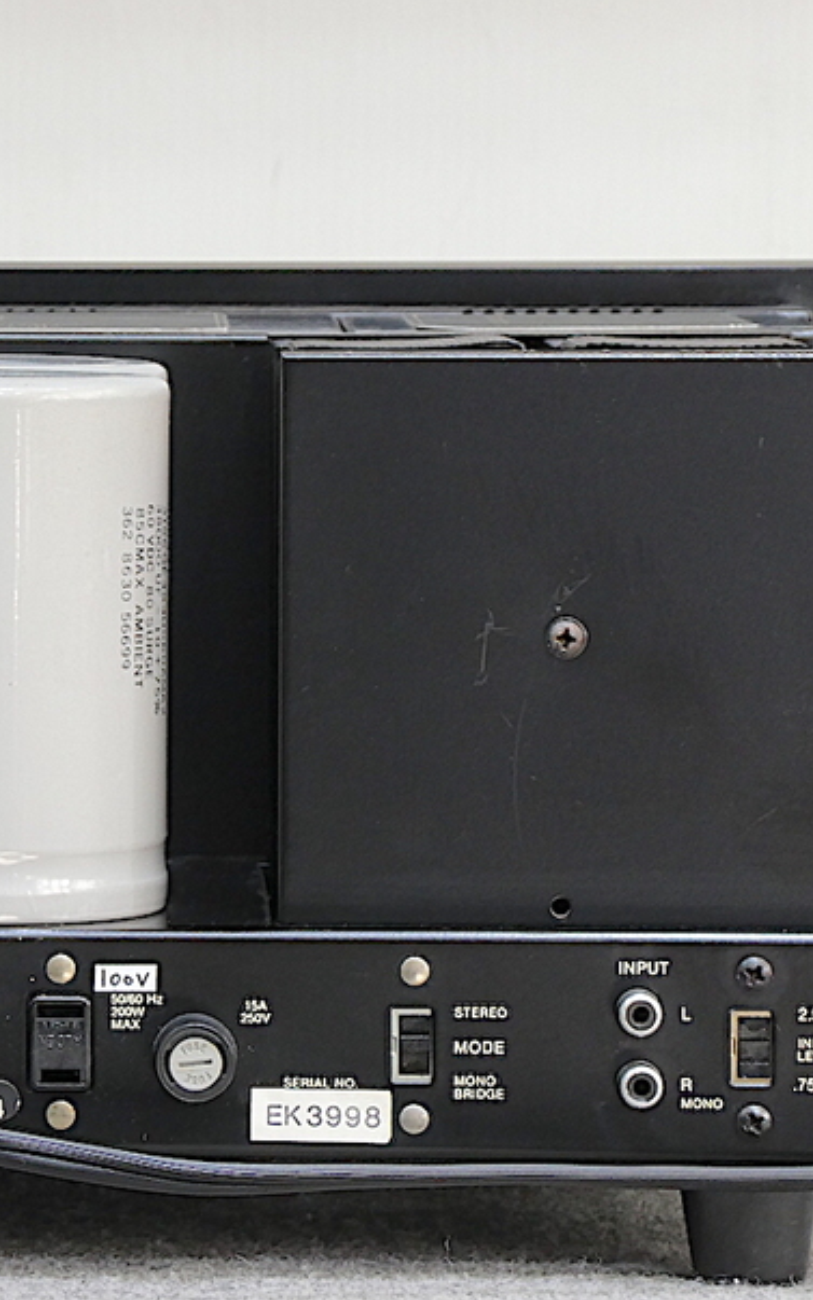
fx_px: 8081
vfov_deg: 9.2
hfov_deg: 5.7
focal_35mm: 228
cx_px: -35
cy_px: 767
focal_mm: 24.2
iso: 200
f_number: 5.3
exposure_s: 1/10
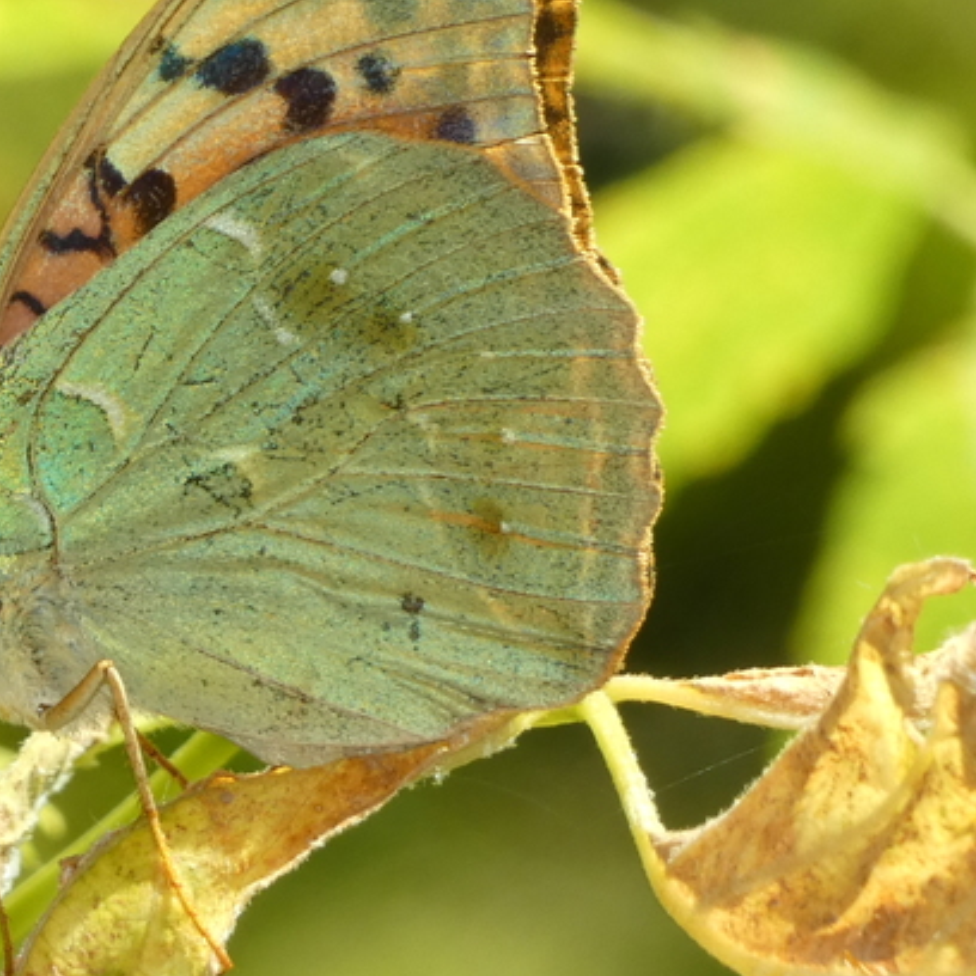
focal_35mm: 709
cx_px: 83
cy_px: 390
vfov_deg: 2.5
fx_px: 22616
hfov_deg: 2.5
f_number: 5.6
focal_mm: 68.8
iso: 160
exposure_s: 1/125
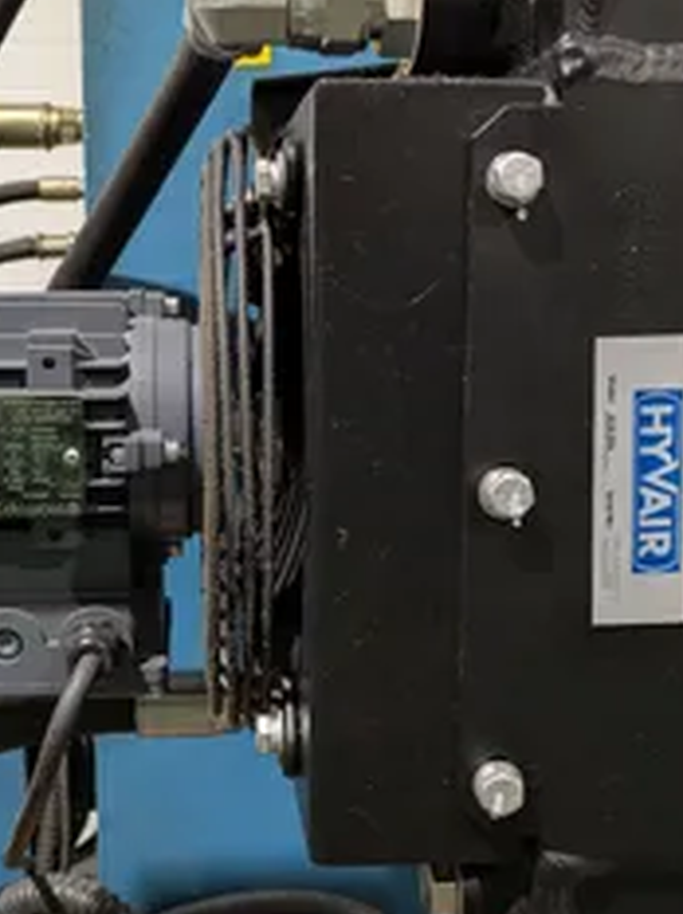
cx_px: 247
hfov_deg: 33.3
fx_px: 1134
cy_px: 432
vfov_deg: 43.9
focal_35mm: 43
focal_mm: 5.43
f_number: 1.89
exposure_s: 1/40
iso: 200
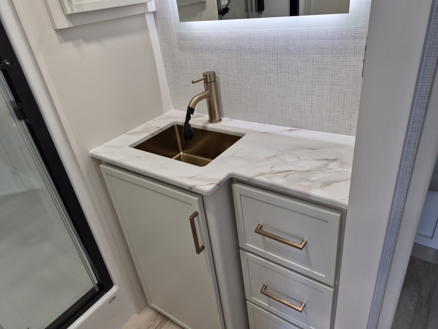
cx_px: 219
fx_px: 291
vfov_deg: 58.9
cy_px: 164
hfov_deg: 73.9
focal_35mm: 23
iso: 50
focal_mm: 5.4
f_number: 1.8
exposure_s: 1/50
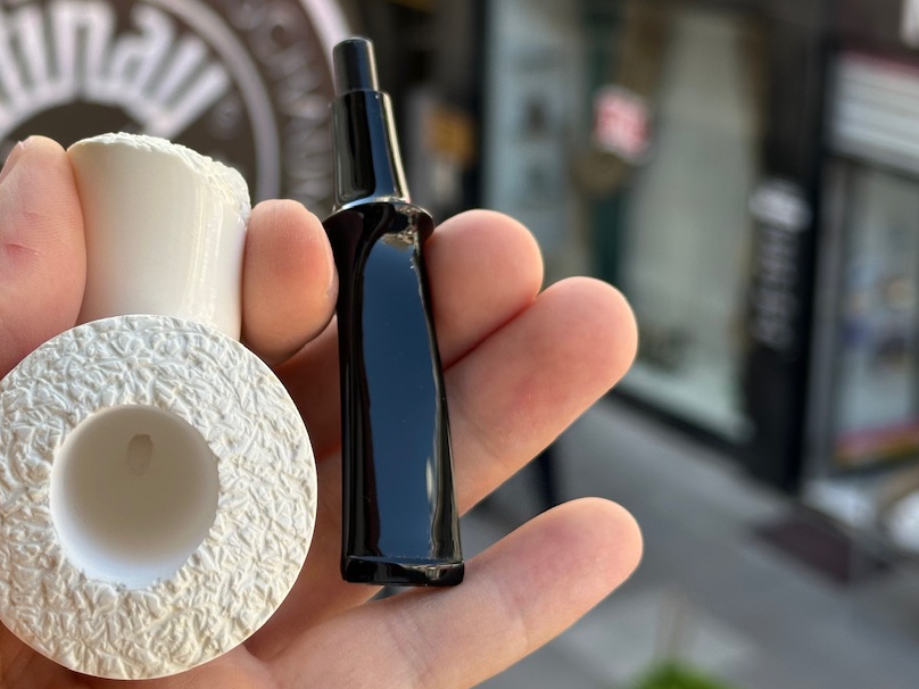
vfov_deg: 19.3
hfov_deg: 25.4
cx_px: 246
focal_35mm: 76
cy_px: 202
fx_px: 2018
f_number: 1.78
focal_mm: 6.86
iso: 64
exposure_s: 1/456
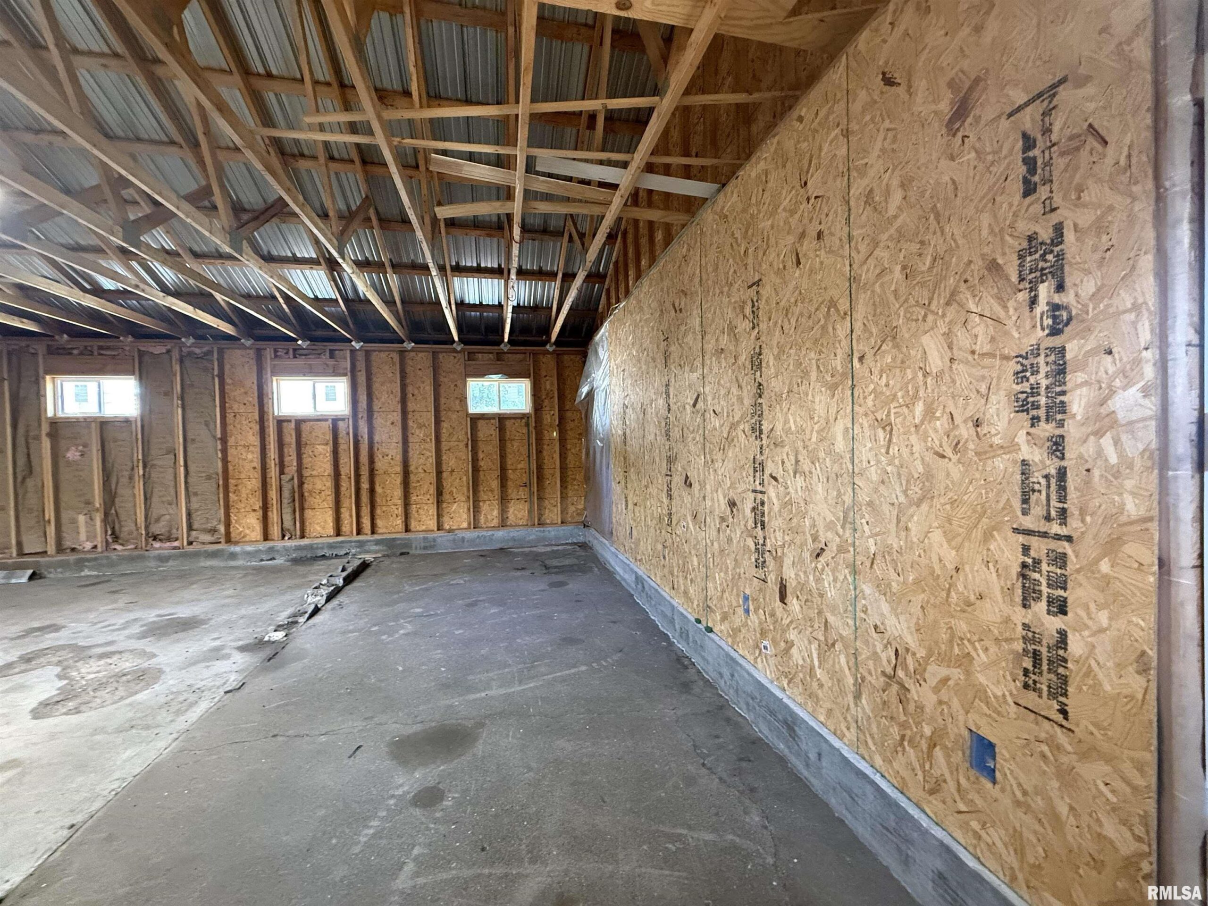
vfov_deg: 85.7
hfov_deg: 102.1
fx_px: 489
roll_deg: +1.6
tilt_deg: +0.4
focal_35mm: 14
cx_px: 604
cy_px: 453
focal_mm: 2.22
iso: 640
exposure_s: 1/60
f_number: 2.2
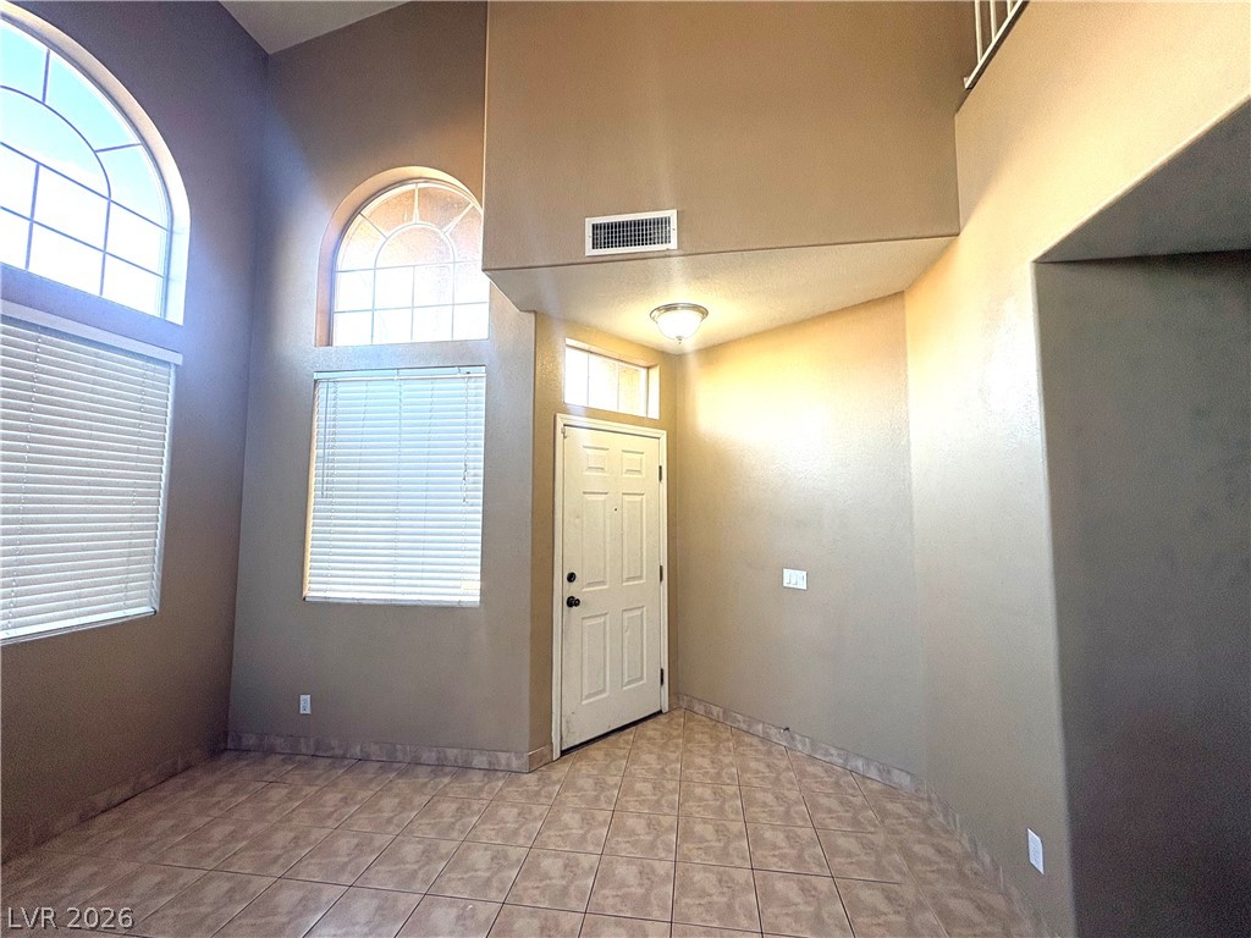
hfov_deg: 102.1
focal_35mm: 14
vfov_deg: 85.7
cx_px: 626
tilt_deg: +6.2
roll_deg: -0.4
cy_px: 469
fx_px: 506
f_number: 2.2
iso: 160
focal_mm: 2.22
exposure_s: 1/99
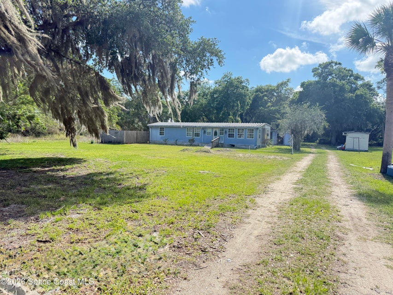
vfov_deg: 56.8
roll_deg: -2.7
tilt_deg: -2.4
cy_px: 148
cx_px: 196
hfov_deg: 71.6
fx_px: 273
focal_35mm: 24
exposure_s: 1/2703
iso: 100
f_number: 1.78
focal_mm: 6.76
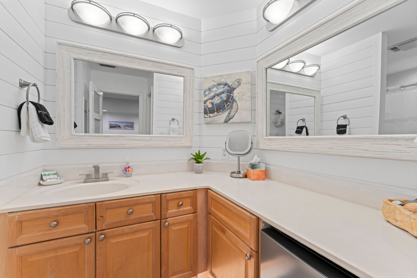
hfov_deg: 98.9
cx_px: 208
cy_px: 139
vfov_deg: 75.9
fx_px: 178
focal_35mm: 15
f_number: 9
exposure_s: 1/6
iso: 250
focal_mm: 15.4
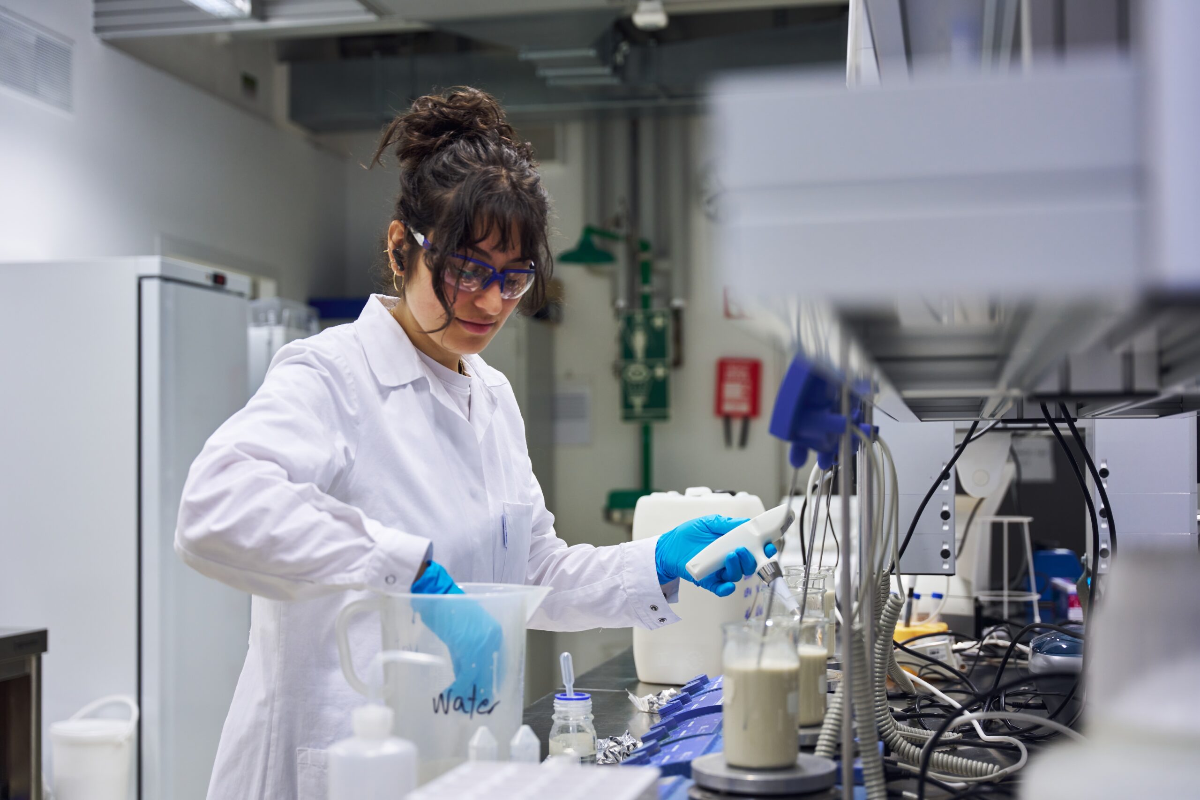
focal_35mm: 48
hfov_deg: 41.4
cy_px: 400
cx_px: 600
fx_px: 1587
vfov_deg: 28.3
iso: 400
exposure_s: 1/125
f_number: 2.8
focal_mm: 47.6
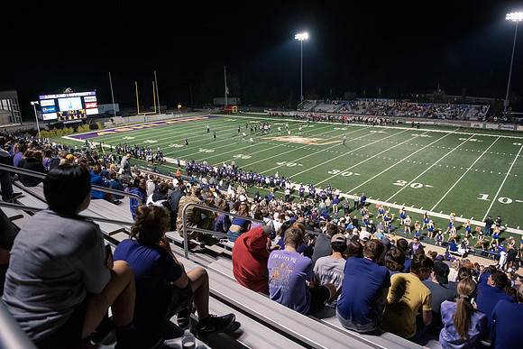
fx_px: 349
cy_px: 174
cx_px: 262
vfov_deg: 53.2
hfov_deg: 73.7
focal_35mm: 24
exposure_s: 1/500
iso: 6400
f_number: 3.2
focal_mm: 24
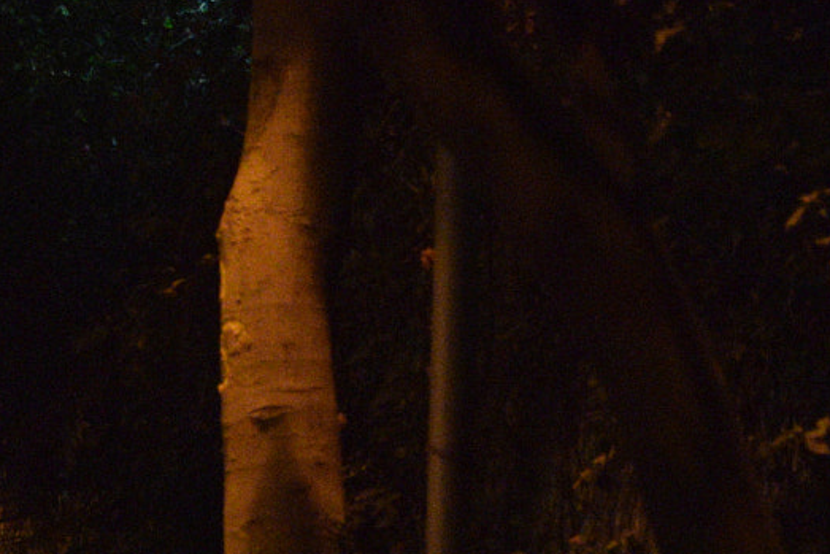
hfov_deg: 6.4
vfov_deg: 4.3
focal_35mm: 321
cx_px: -306
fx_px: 7402
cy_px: 814
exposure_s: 1/8
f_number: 4.5
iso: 6400
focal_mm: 70
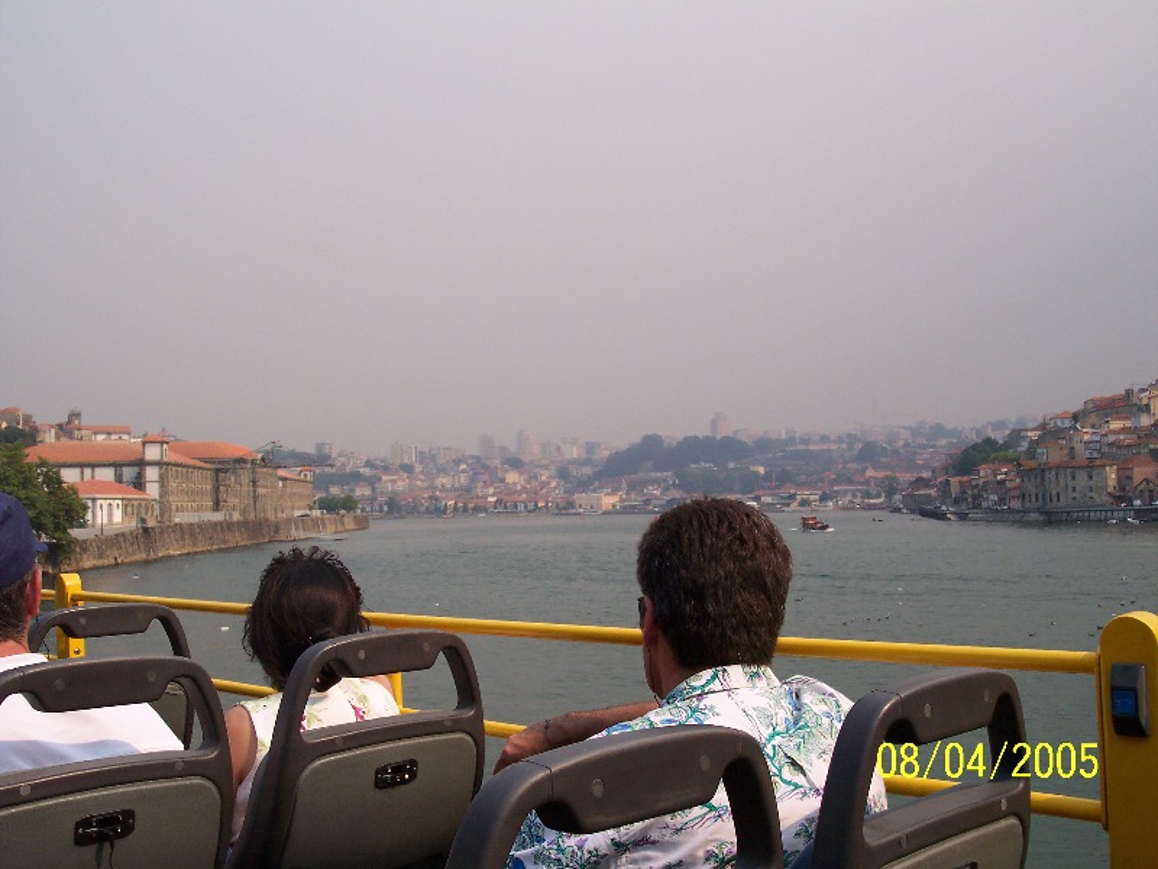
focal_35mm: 38
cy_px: 434
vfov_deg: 37.7
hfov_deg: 49.0
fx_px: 1271
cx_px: 579
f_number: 4.8
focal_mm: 8
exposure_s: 1/500
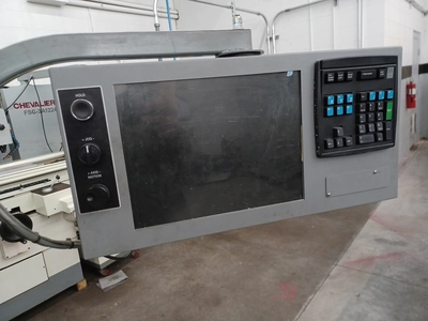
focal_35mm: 25
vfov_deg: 54.9
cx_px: 214
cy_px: 160
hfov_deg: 69.4
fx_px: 309
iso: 400
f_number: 1.8
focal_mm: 4.6
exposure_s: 1/24
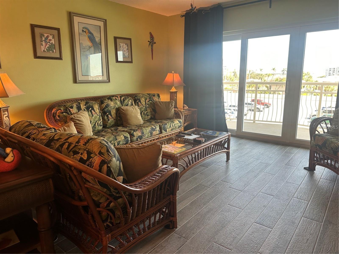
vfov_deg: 56.8
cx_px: 170
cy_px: 127
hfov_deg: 71.6
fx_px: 235
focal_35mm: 24
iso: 80
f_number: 1.78
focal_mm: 6.86
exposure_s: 1/120
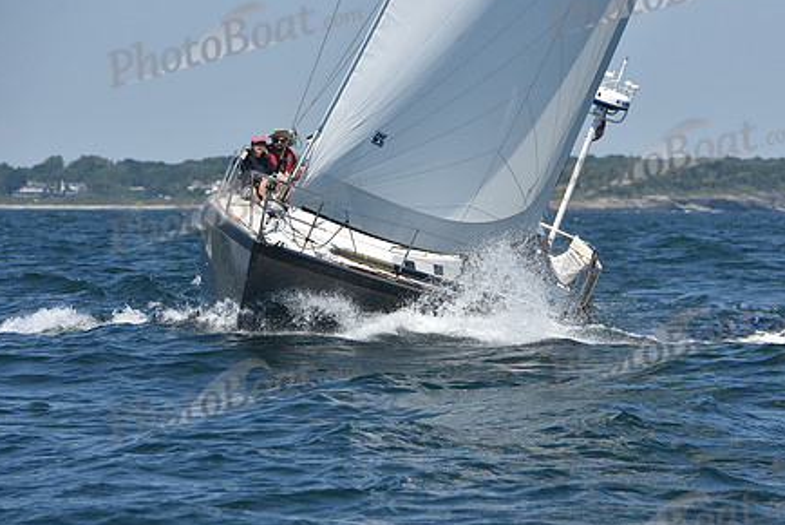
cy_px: 276
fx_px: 5826
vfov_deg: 5.2
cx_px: 458
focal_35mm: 267
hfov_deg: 7.7
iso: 200
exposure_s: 1/1000
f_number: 8
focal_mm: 200
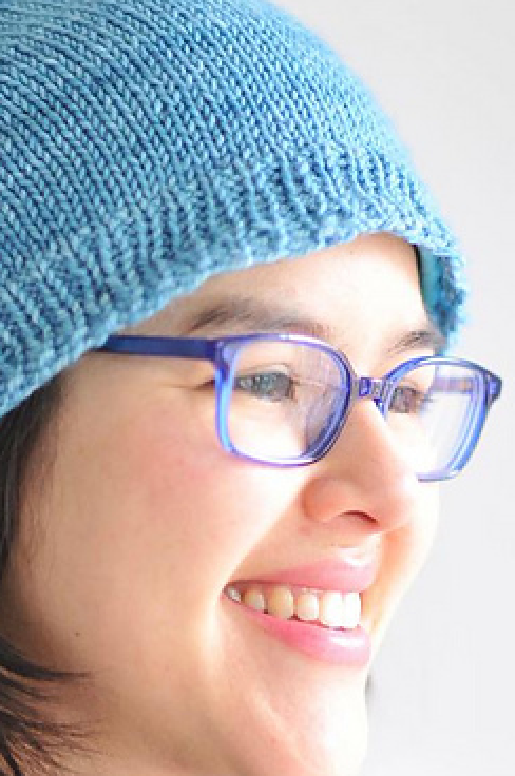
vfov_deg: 9.3
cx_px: 71
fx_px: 4779
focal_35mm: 222
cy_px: 479
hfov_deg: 6.2
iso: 560
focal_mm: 85
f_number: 1.4
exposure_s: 1/100
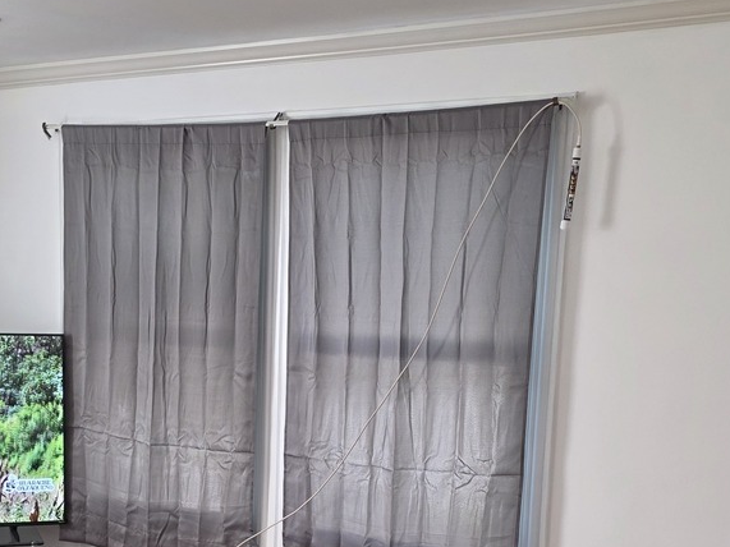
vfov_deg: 24.6
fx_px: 1223
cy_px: 472
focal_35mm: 58
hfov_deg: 33.1
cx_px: 275
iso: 80
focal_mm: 6.3
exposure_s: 1/60
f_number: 1.7
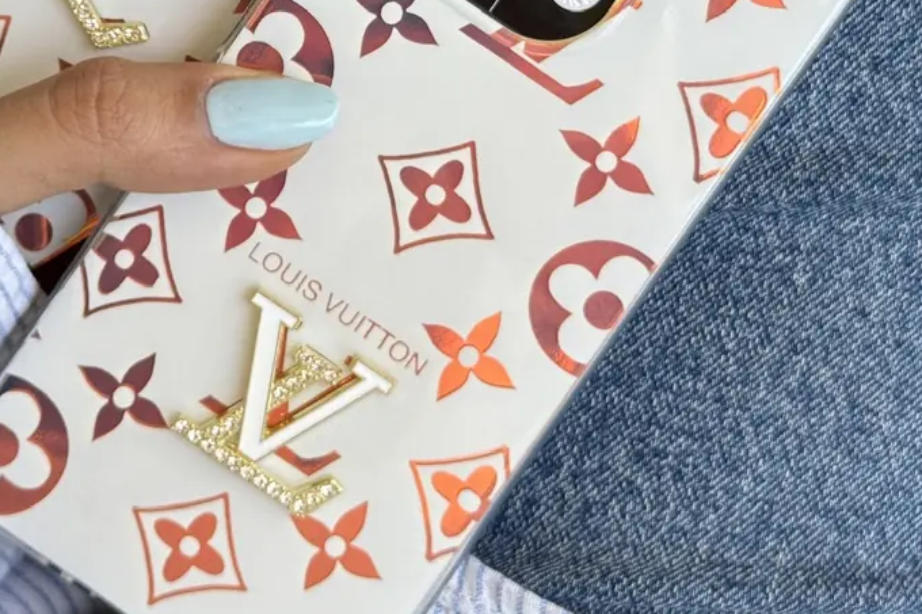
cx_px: 286
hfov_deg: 21.6
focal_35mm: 94
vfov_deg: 14.2
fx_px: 2407
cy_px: -53
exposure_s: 1/566
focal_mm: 6.76
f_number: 1.78
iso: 64
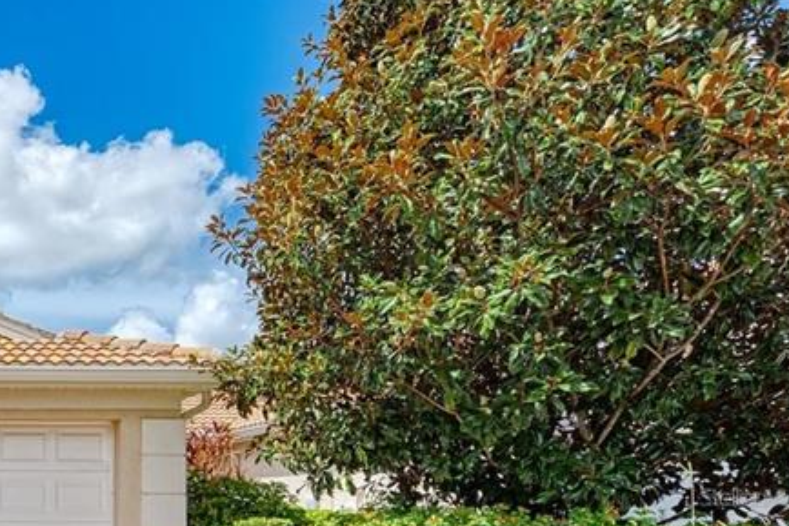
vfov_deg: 36.8
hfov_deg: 42.0
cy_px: 497
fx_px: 723
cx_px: -122
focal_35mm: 33
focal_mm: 14
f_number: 7.1
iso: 200
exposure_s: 1/800
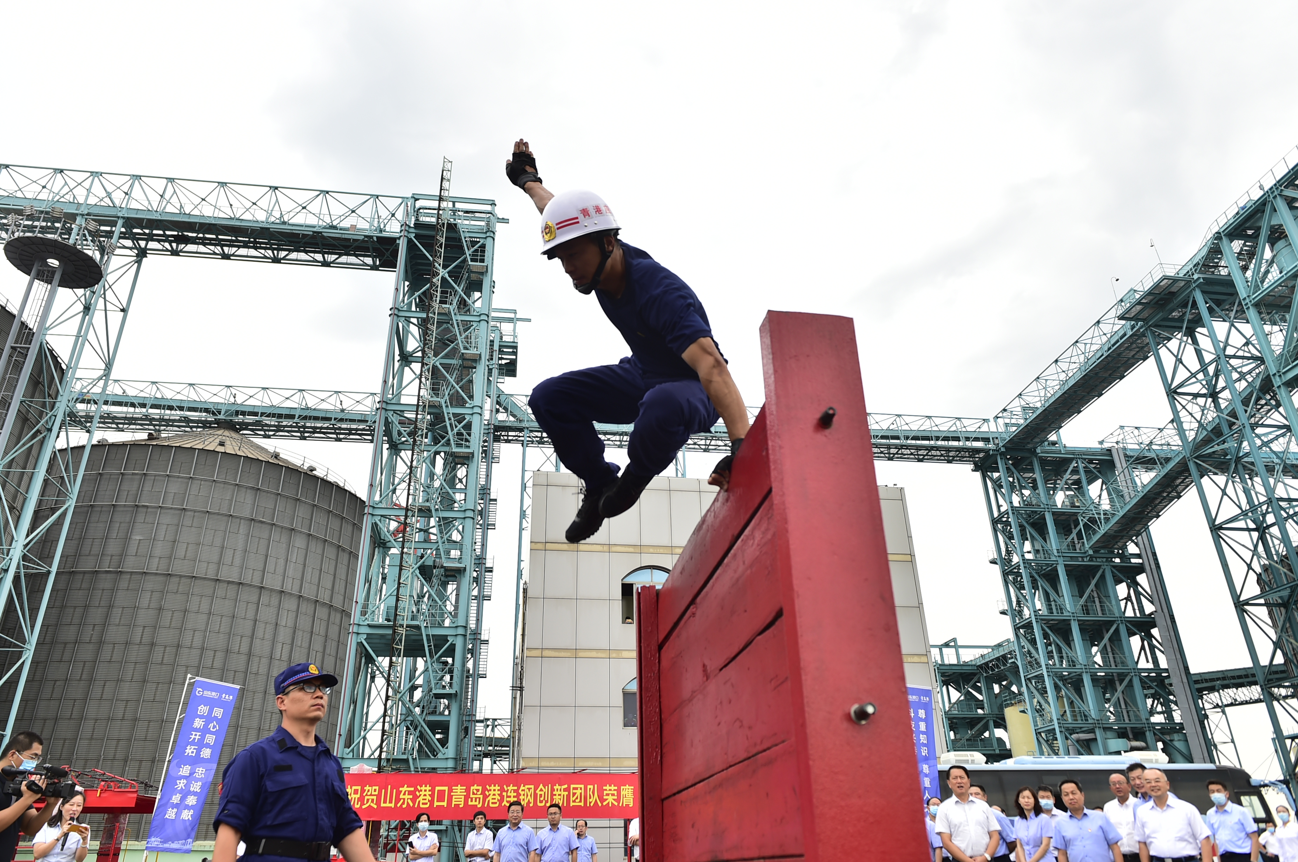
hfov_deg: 73.8
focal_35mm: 24
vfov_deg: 53.0
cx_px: 649
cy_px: 431
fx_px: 864
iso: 200
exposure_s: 1/400
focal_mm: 24
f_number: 5
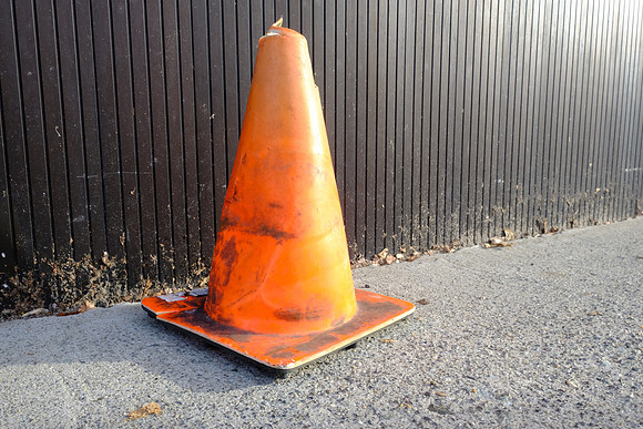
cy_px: 214
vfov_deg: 45.0
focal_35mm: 29
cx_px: 322
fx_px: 518
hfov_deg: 63.6
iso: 200
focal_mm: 19.6
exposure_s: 1/20
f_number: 11
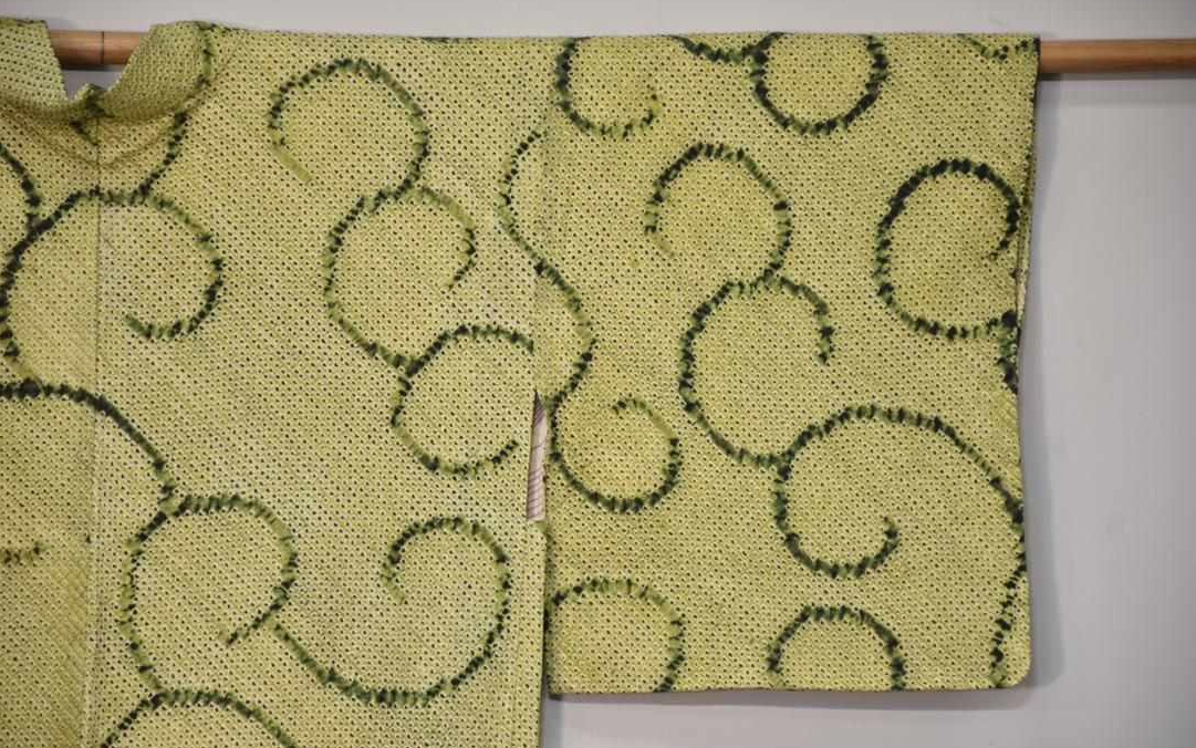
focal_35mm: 187
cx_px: 597
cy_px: 367
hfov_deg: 11.2
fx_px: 6096
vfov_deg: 7.0
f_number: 5.6
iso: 400
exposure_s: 1/30
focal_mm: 122
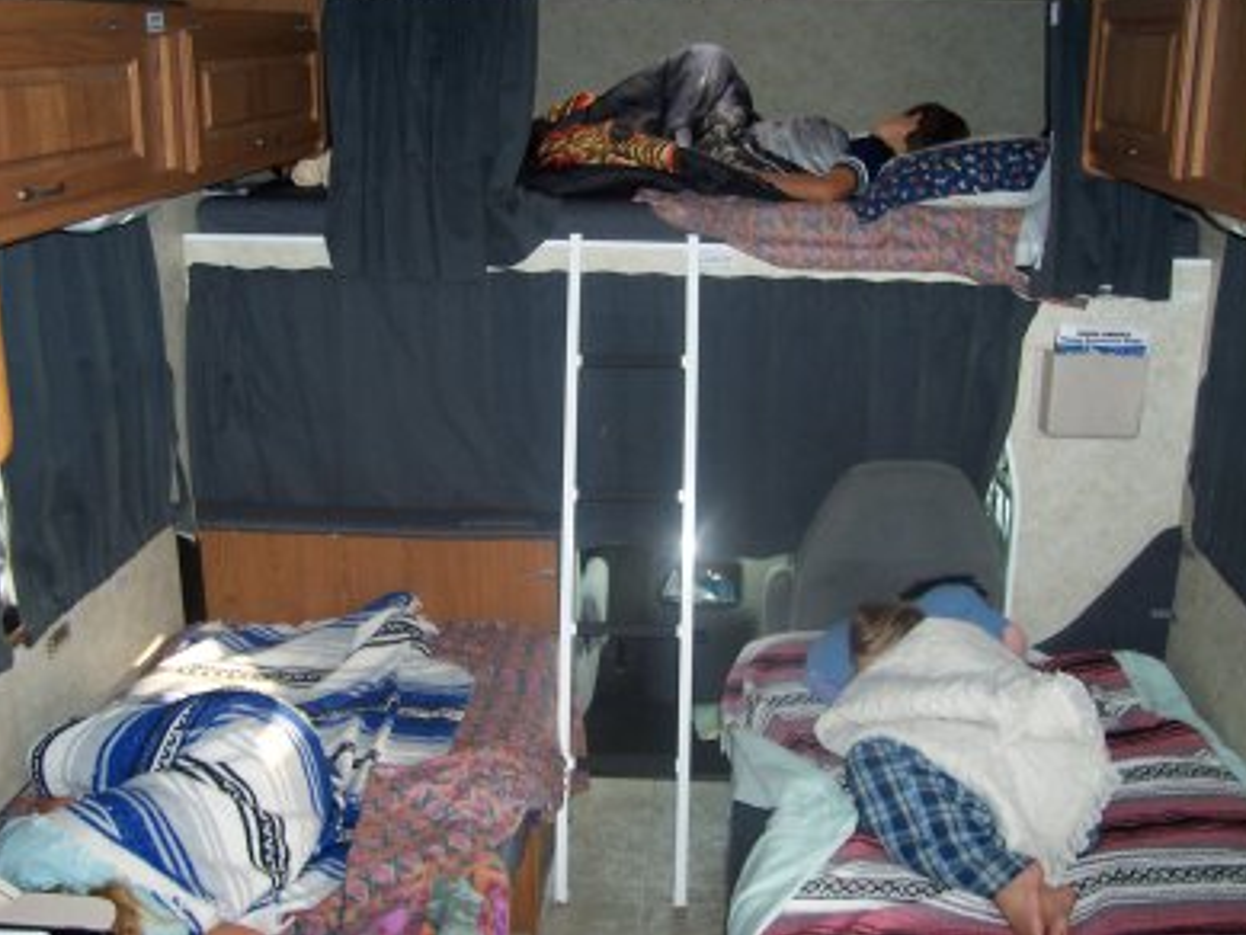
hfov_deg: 49.0
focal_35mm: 38
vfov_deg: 37.7
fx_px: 1368
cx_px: 628
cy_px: 458
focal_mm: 5.6
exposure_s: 1/60
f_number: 2.8
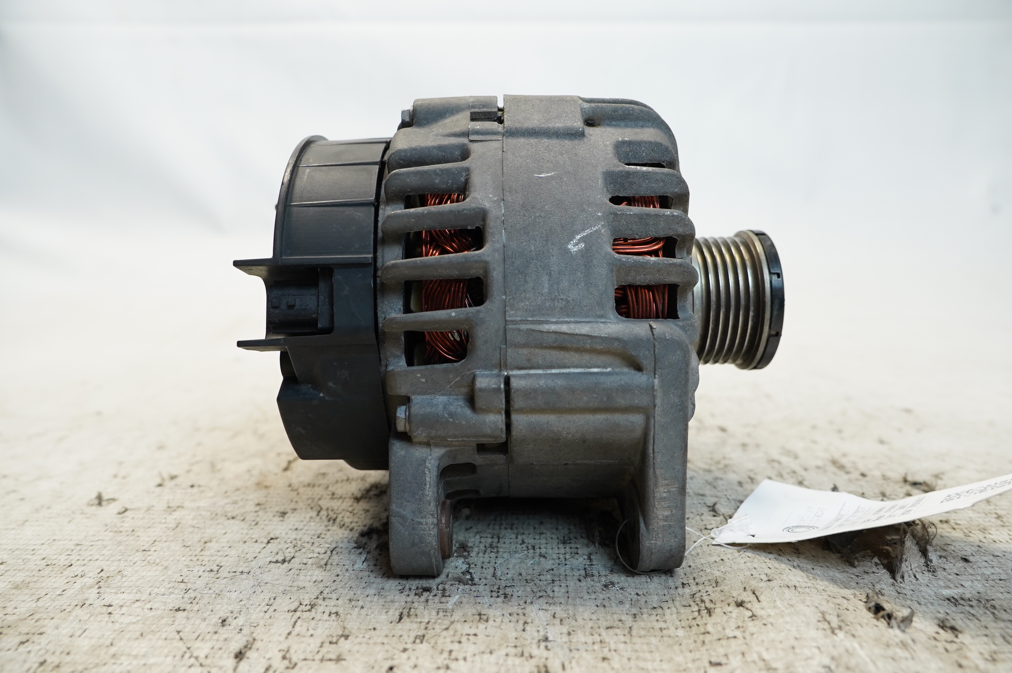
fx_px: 674
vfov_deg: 53.0
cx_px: 506
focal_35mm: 24
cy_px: 336
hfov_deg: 73.8
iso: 800
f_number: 4
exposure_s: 1/160
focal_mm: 16
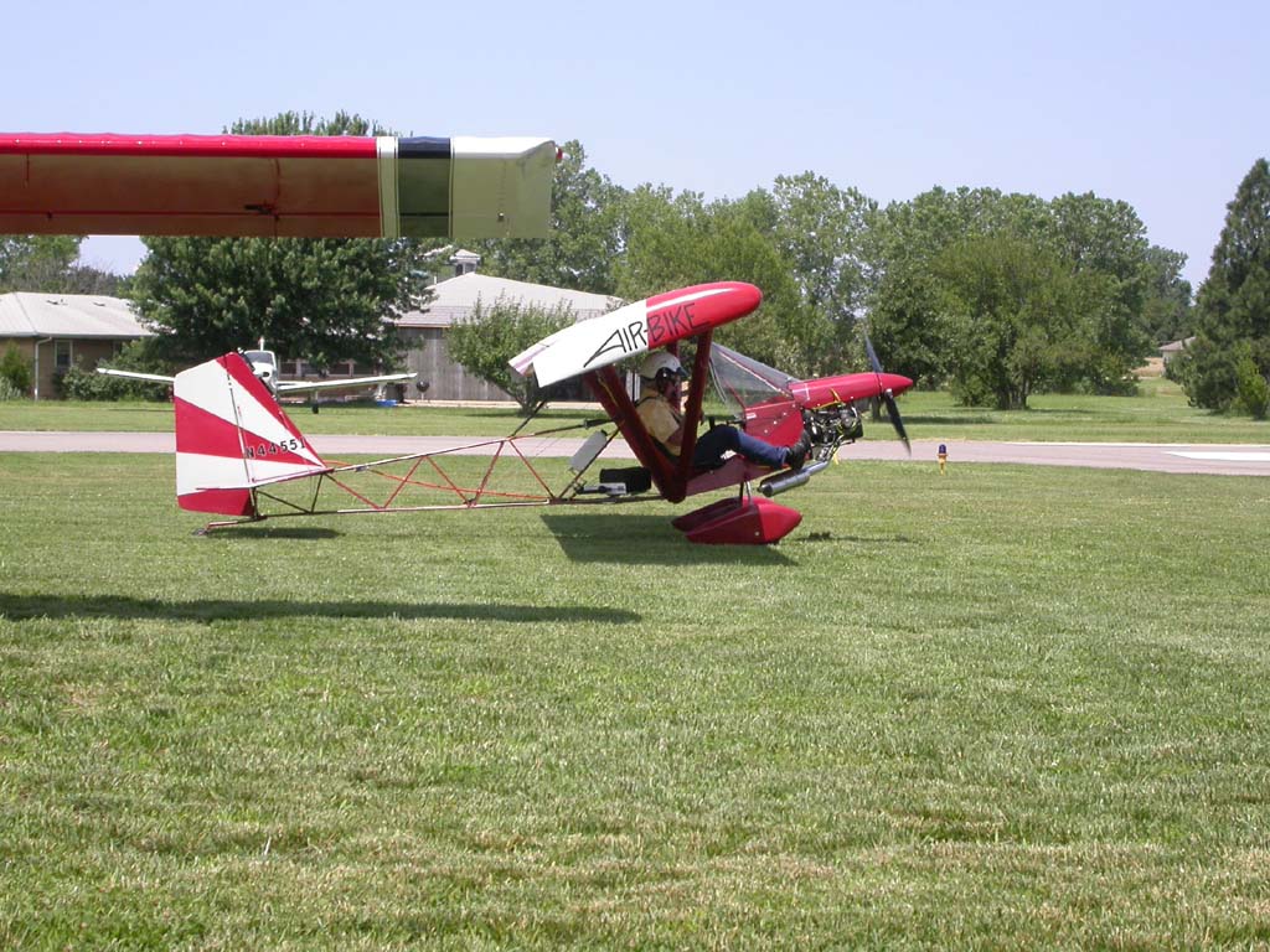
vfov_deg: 15.9
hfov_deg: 21.1
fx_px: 3412
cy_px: 476
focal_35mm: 93
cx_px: 635
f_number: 3.8
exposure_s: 1/1000
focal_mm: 19.3
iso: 100
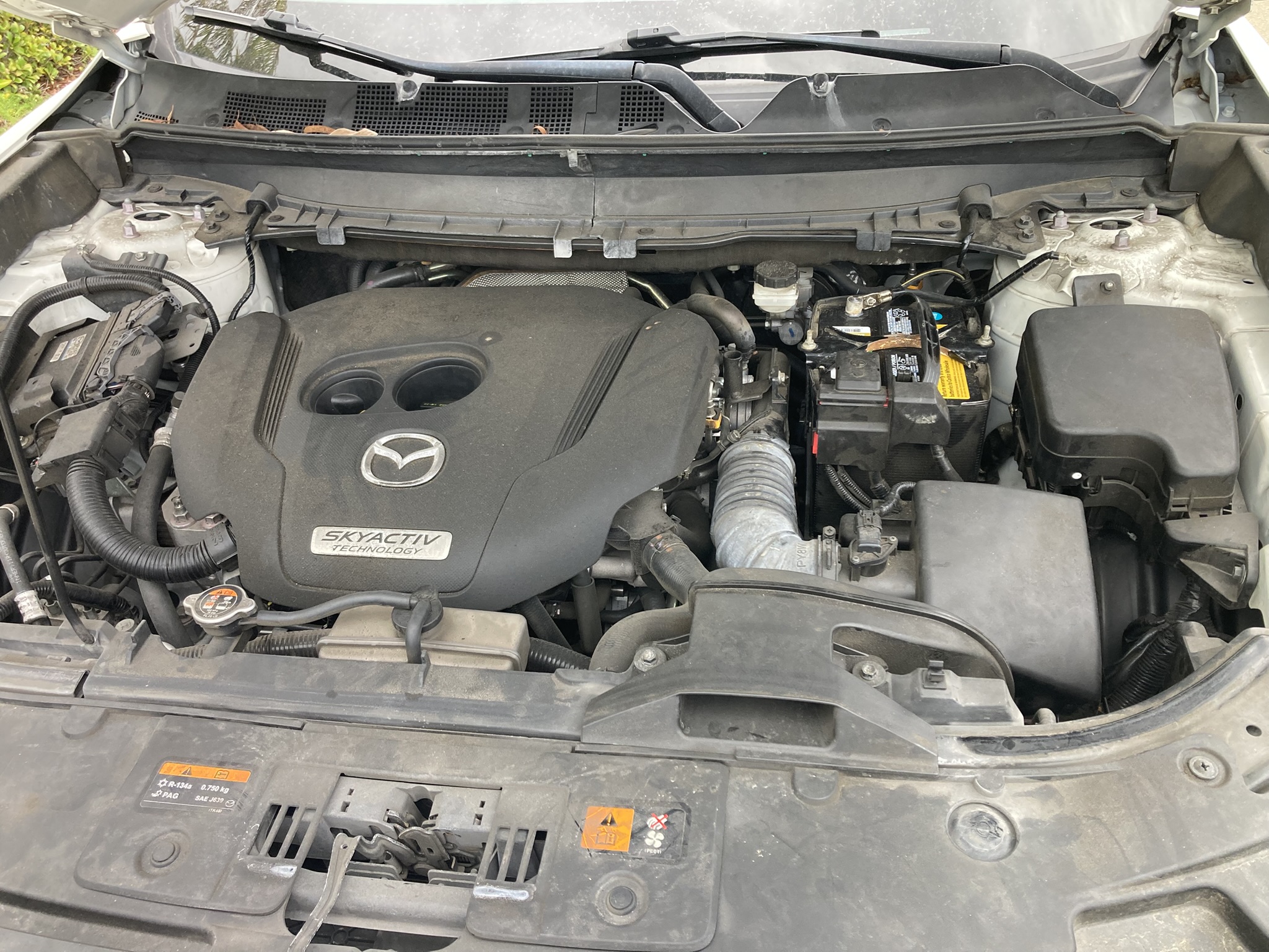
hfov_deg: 63.4
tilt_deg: -37.7
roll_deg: +1.7
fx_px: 1026
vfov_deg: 49.7
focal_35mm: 28
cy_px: 476
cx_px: 634
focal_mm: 3.99
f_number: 1.8
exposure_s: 1/121
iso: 80
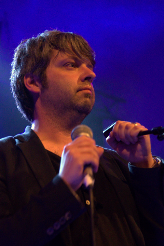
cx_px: 82
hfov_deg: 20.6
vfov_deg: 30.5
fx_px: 451
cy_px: 123
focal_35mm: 66
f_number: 2.8
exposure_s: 1/25
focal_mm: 44
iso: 3200
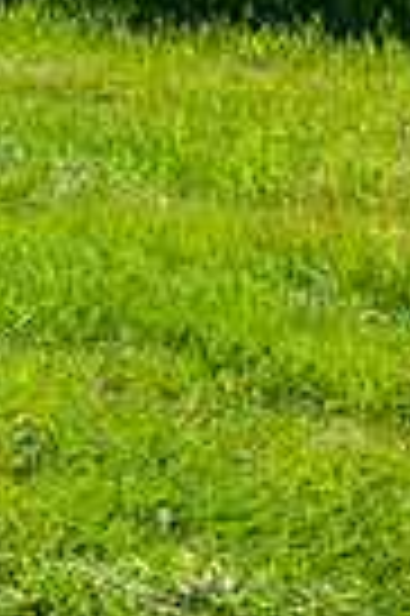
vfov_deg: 12.2
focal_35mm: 168
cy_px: 94
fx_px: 2877
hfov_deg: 8.0
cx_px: -155
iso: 200
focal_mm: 34
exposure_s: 1/250
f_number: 8
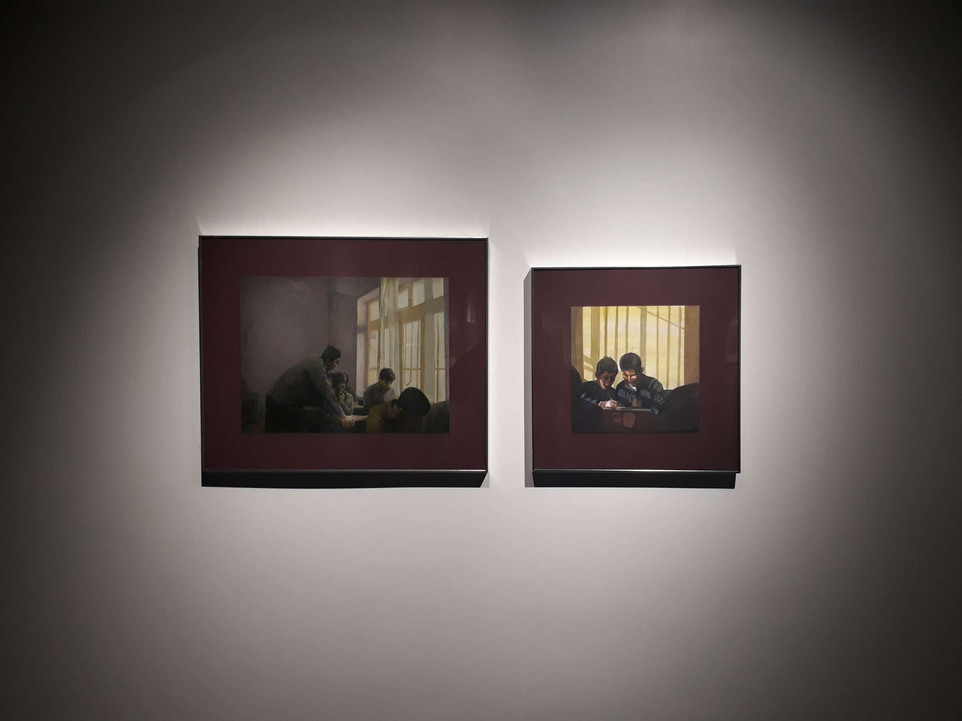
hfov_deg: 65.3
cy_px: 360
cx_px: 481
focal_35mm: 27
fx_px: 750
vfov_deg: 51.4
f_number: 1.9
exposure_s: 1/100
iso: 80
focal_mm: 3.6
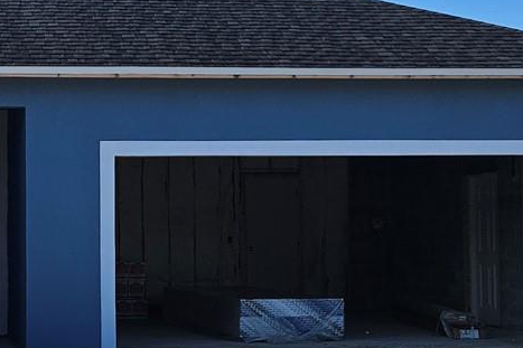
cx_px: 24
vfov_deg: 16.6
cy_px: 228
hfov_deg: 23.9
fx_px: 1191
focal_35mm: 82
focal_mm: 5.4
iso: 25
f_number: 1.8
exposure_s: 1/2145
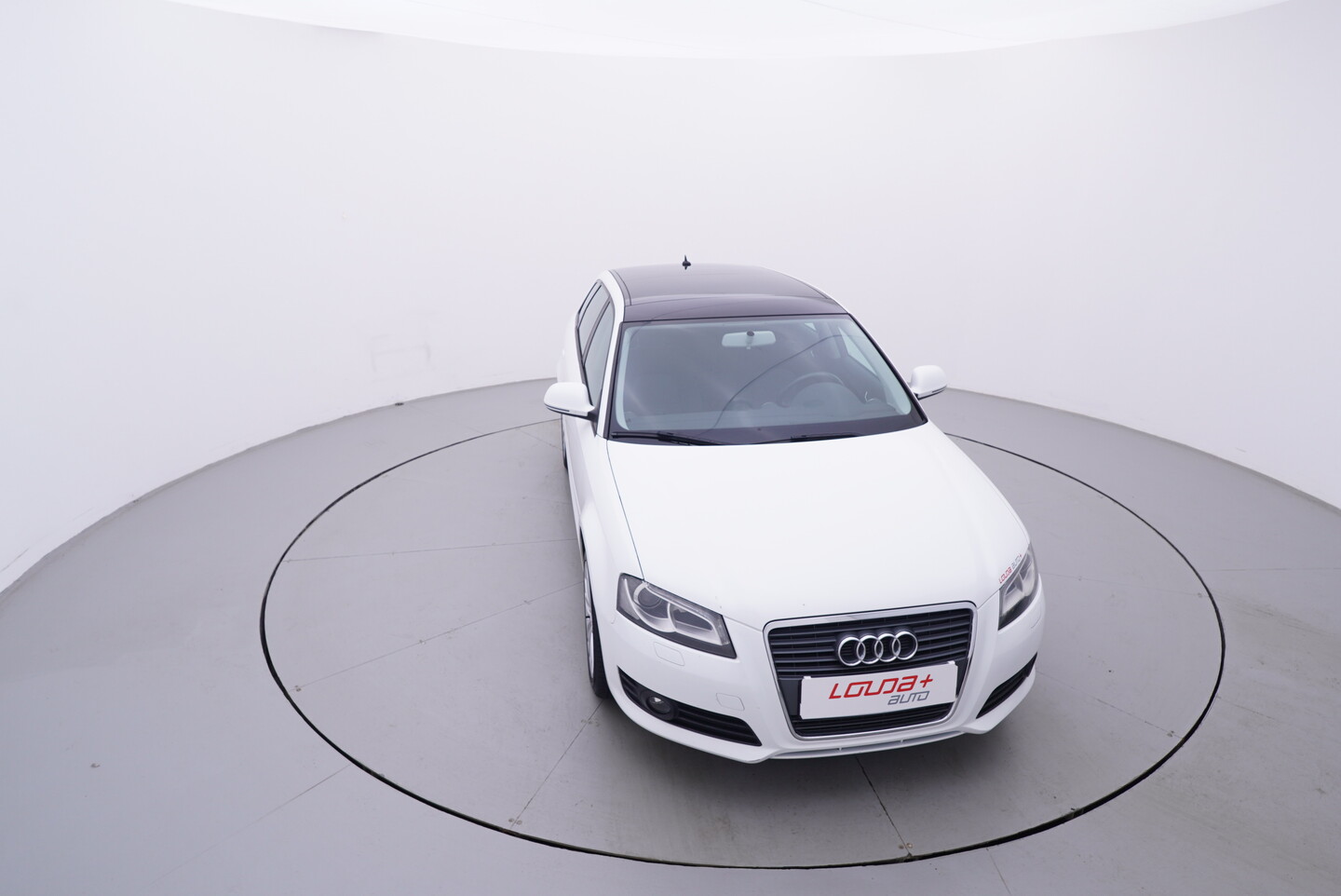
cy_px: 448
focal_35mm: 22
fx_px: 839
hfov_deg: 77.3
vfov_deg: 56.2
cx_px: 670
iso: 200
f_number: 5
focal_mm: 15
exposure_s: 1/80
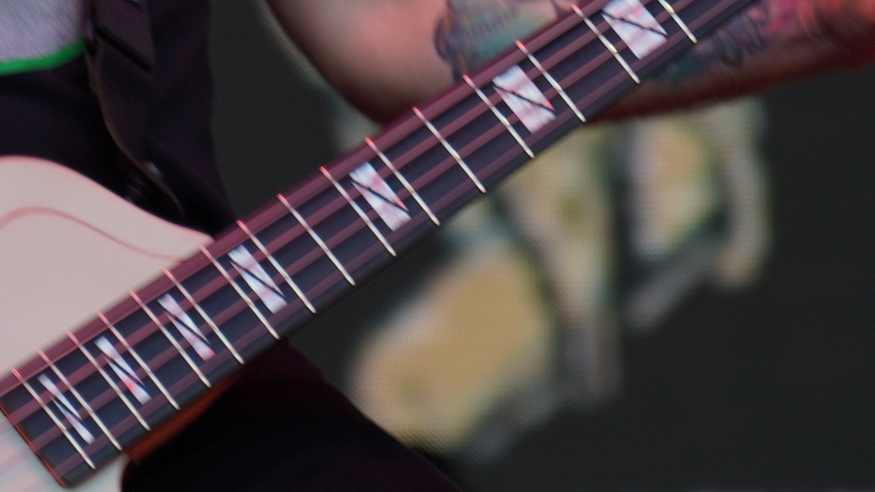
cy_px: -63
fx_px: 11392
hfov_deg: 4.4
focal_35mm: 491
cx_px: 118
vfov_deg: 2.5
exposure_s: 1/125
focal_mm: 105
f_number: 4
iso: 100
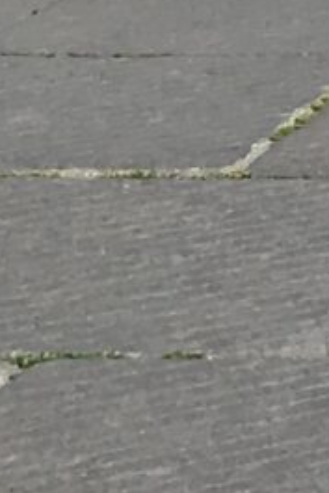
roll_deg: +0.1
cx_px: 1381
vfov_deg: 6.5
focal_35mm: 291
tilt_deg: +12.1
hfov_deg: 4.3
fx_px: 3984
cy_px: -906
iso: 25
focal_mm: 4.15
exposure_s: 1/1451
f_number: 2.2
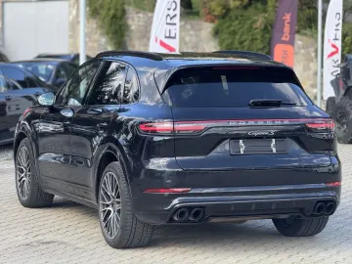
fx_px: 1220
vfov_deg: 12.3
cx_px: 176
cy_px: 132
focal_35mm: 120
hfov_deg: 16.4
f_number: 2.8
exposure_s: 1/136
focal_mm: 15.66
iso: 50
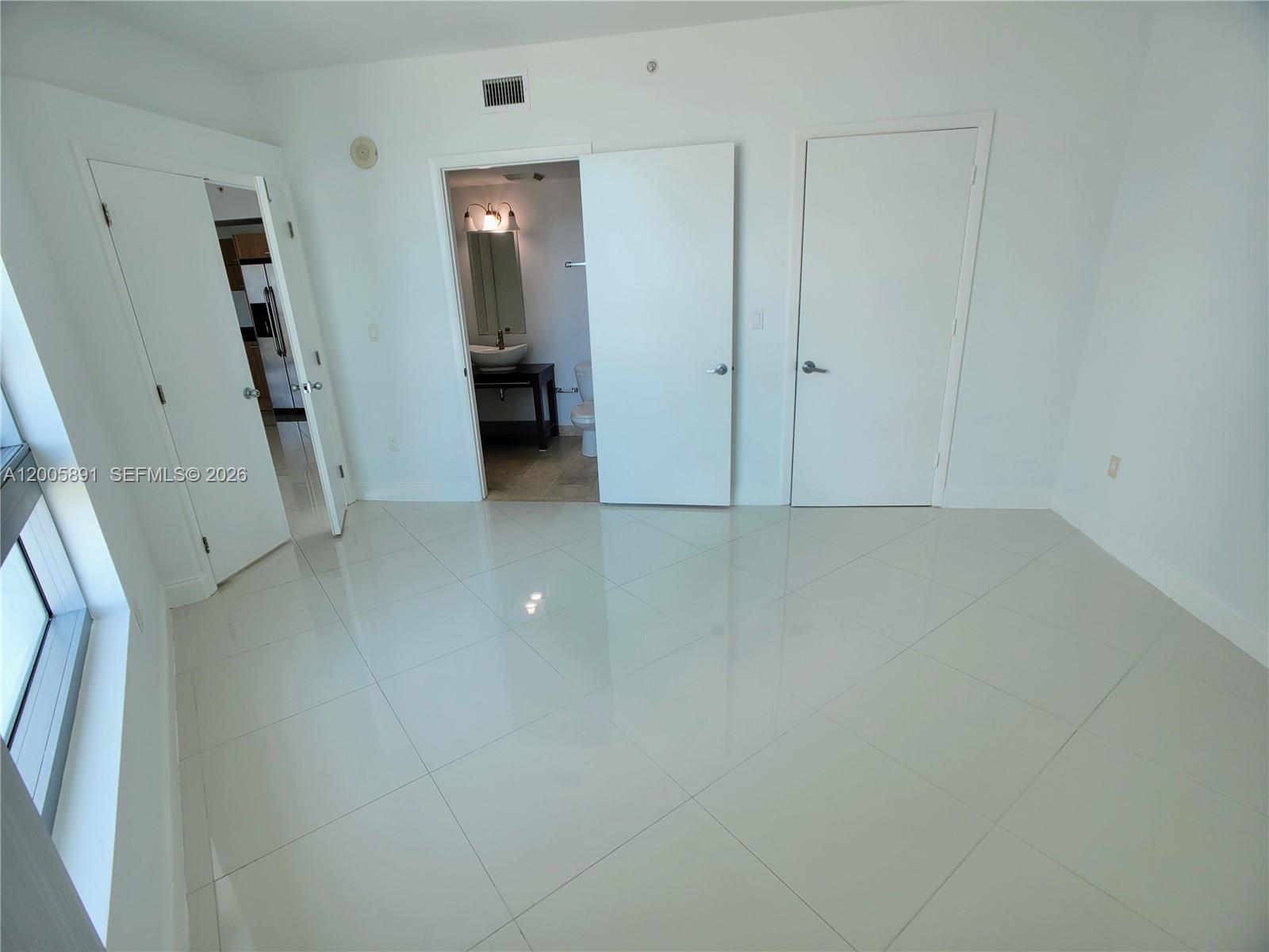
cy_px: 476
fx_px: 953
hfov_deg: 67.3
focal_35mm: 26
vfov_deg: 53.1
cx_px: 634
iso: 50
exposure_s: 1/120
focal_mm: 5.4
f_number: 1.8
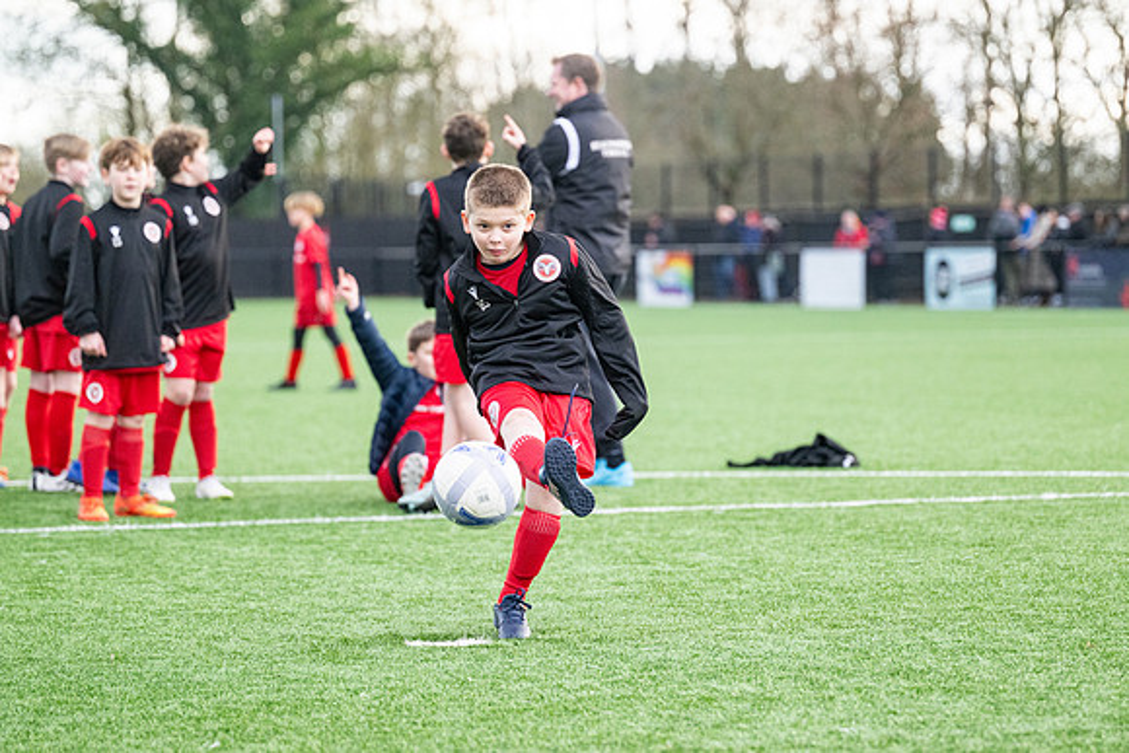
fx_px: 4862
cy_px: 376
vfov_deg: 8.9
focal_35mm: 155
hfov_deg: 13.2
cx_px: 564
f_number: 4
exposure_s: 1/1600
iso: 2000
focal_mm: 155
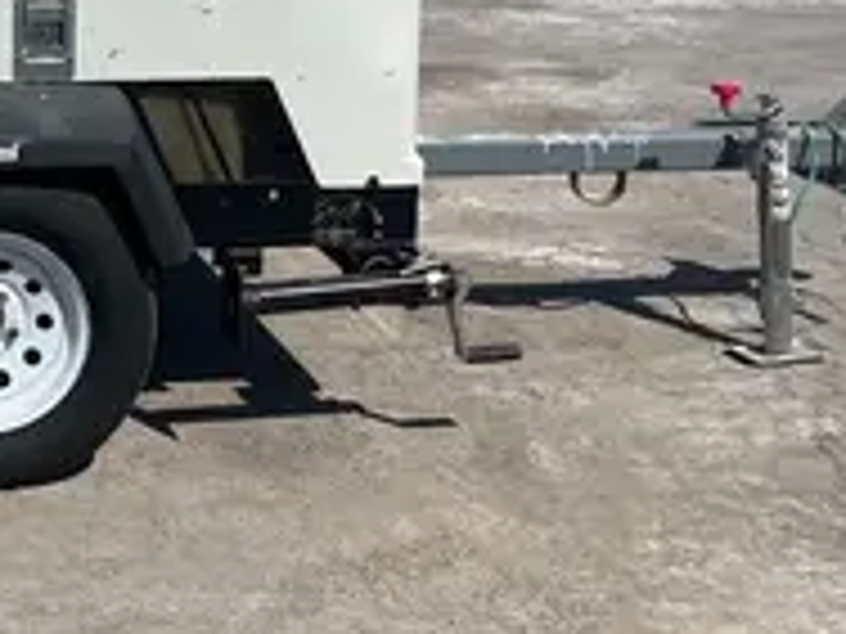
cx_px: -162
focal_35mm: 76
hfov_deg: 23.5
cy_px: -142
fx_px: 1857
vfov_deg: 18.3
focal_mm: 5.1
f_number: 1.6
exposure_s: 1/9091
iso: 50
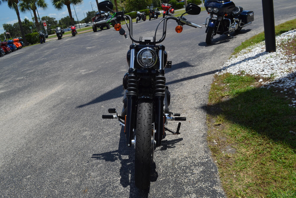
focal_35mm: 30
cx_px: 148
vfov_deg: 43.6
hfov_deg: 61.9
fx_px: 247
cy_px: 99
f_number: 8
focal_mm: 20
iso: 100
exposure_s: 1/250
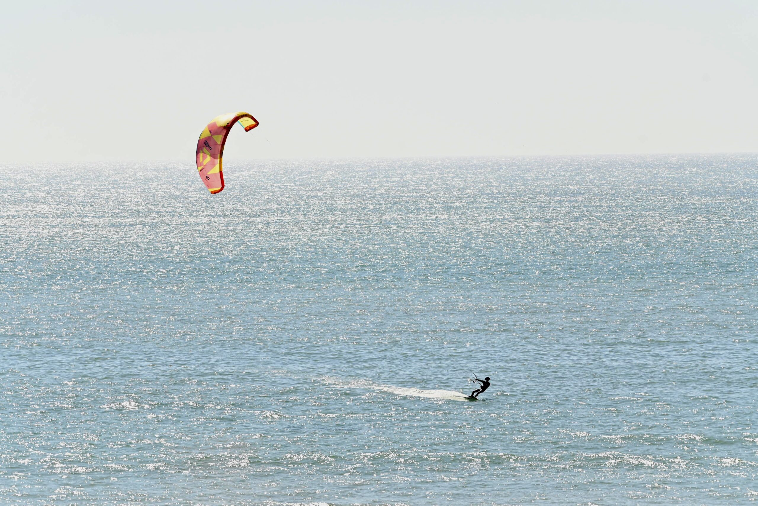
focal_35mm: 260
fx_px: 5474
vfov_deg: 5.3
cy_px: 253
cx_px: 379
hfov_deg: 7.9
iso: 100
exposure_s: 1/750
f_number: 5.6
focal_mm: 260
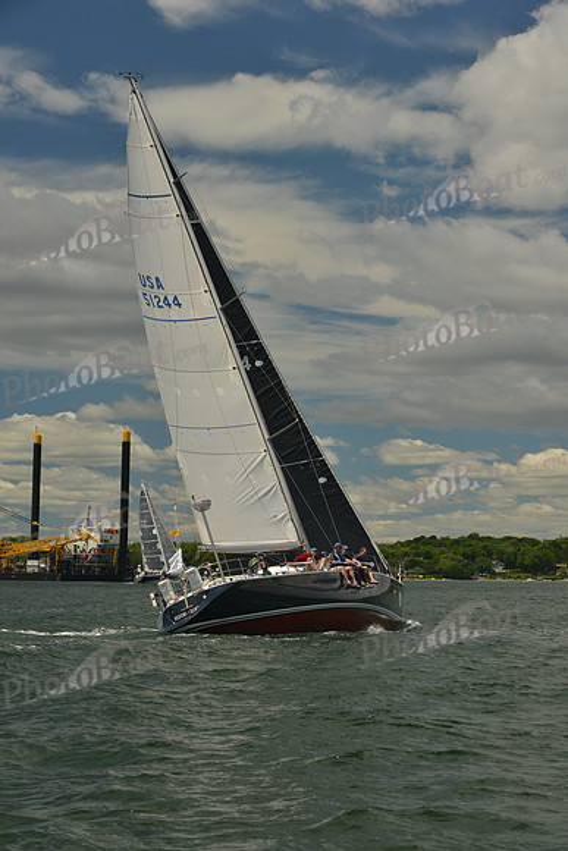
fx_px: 1892
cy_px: 426
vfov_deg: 25.4
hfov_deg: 17.1
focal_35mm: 80
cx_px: 284
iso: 400
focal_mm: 80
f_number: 8
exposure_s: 1/800
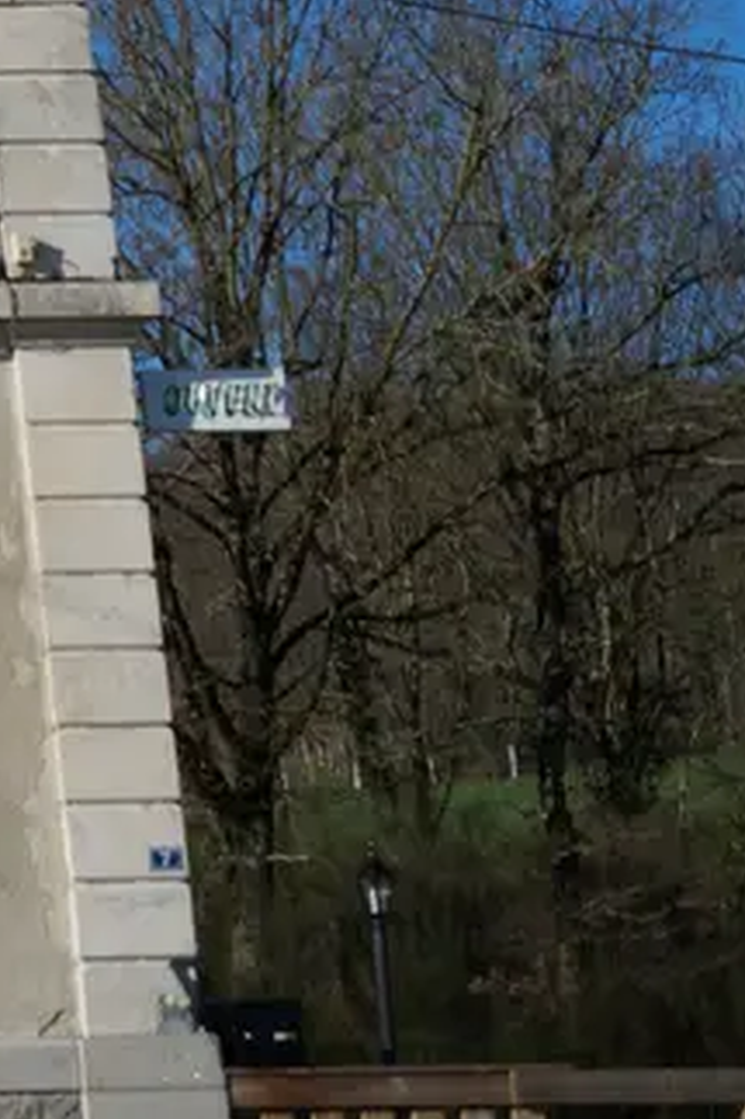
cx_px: -1306
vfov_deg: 18.5
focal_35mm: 107
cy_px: -52
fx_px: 3325
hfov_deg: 10.2
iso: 100
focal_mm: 18
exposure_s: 1/500
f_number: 7.1
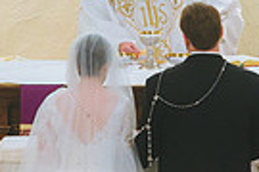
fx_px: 4482
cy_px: 132
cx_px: 171
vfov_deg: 2.2
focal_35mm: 623
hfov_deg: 3.3
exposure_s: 1/200
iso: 3200
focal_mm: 145
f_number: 2.8
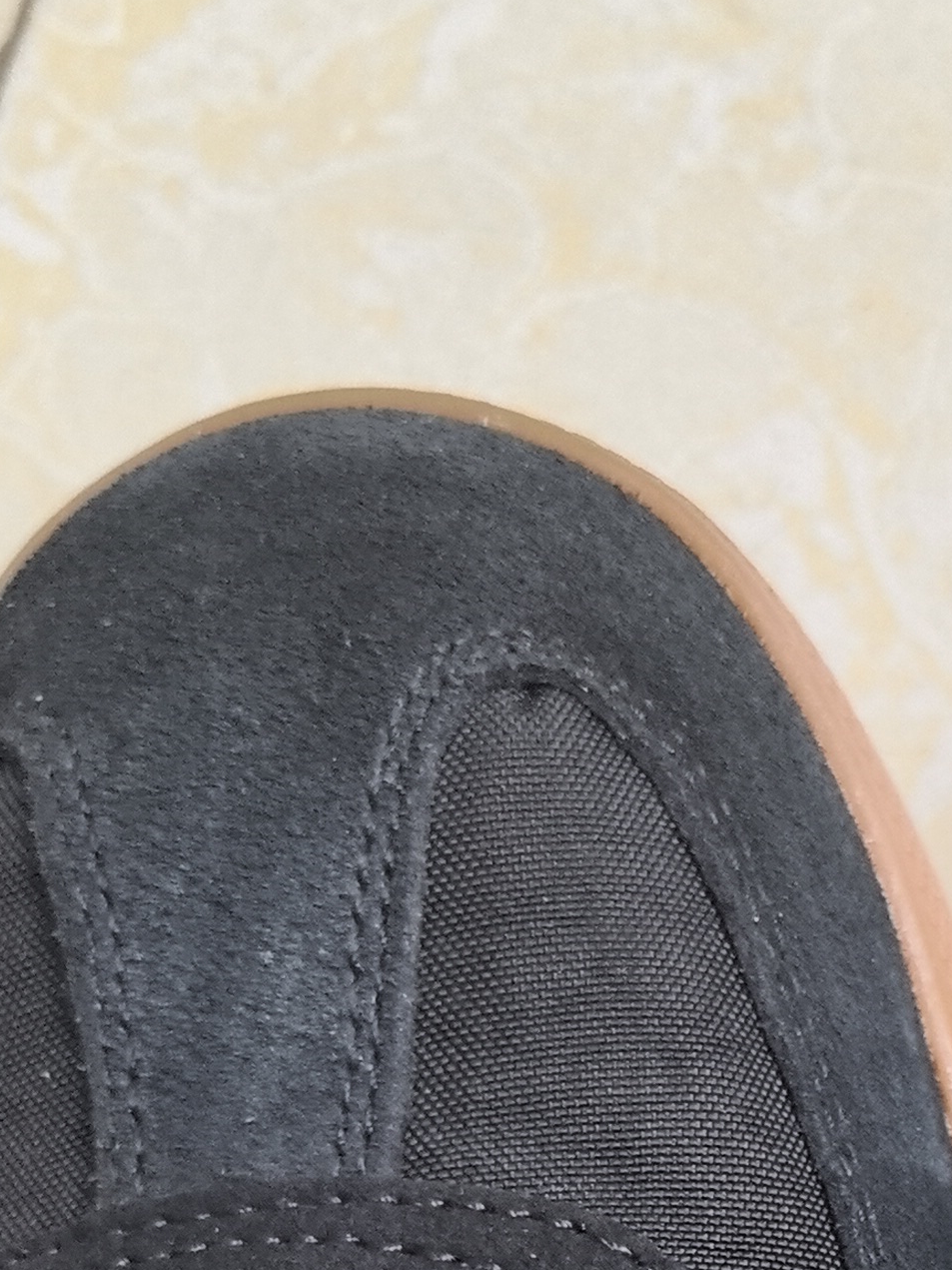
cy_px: 1866
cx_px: 1141
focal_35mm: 87
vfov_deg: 19.7
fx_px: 3191
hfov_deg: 16.3
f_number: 2
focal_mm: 5.75
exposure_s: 1/100
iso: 80
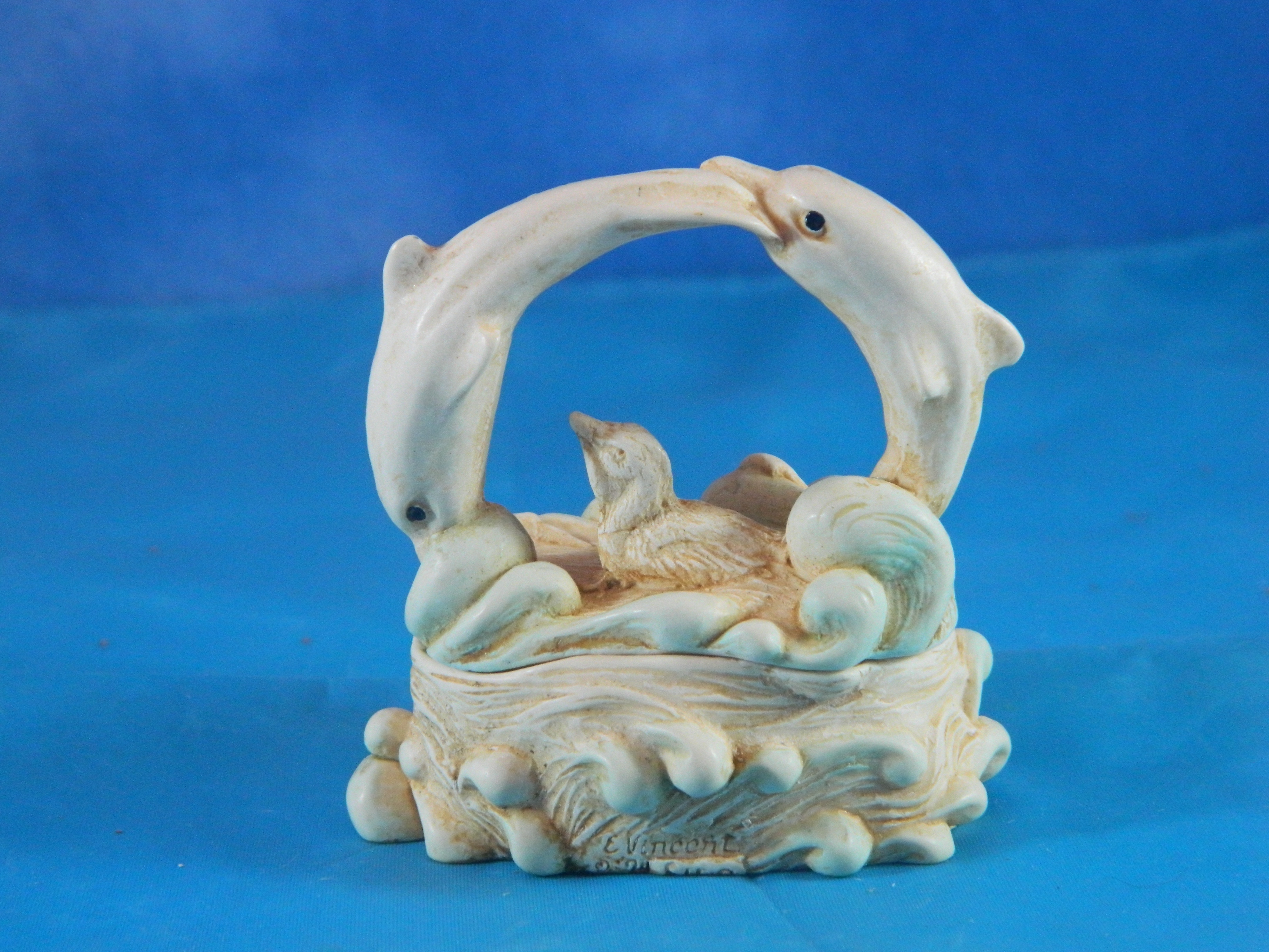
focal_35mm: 84
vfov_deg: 17.6
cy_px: 476
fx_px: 3079
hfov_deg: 23.3
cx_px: 634
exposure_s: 1/40
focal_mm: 15.1
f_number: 4.2
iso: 400
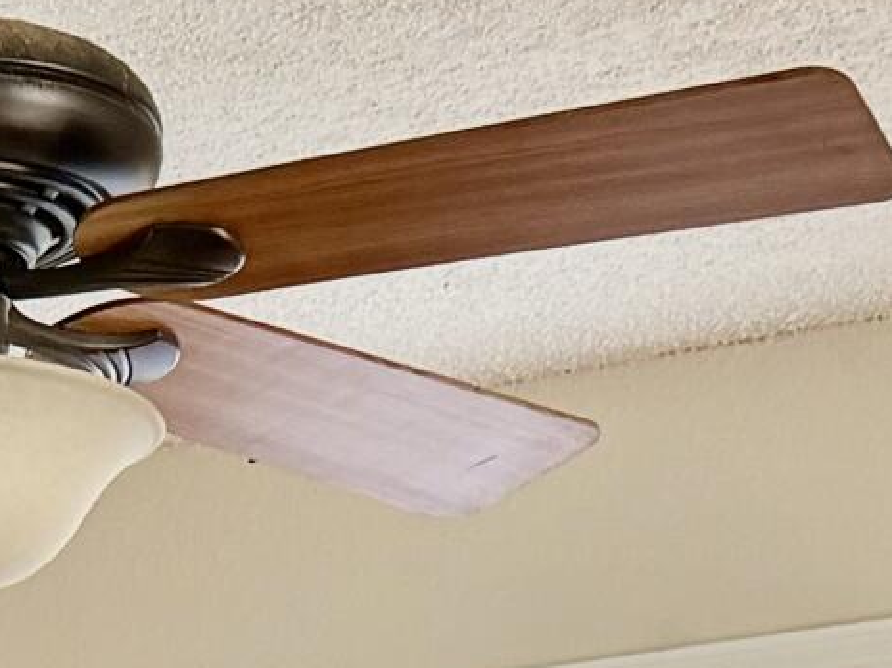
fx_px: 3991
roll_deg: +0.8
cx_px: -305
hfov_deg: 12.3
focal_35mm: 155
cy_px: 1768
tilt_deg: -4.6
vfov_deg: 8.5
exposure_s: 1/60
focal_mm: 6.76
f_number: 1.78
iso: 250
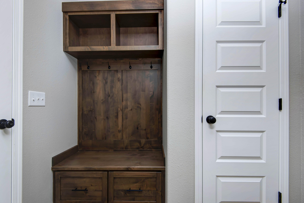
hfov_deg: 96.7
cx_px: 152
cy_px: 102
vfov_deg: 73.8
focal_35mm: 16
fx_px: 135
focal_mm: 16
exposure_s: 1/200
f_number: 6.3
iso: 125
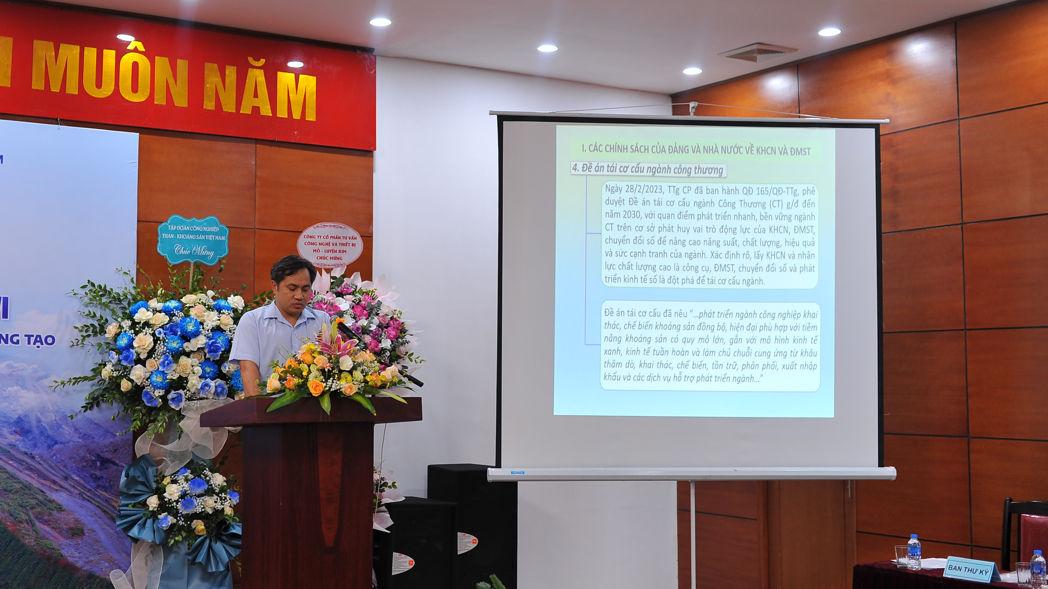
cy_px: 272
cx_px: 380
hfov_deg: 42.5
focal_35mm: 48
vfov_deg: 24.9
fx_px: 1334
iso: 400
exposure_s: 1/80
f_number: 2.2
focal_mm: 35
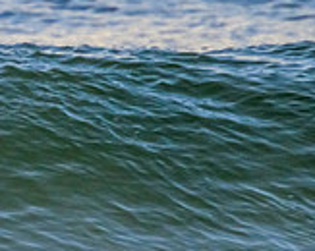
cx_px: -228
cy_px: 163
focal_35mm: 2674
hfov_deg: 0.7
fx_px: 24899
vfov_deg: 0.6
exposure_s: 1/1600
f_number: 11
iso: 2200
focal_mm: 800
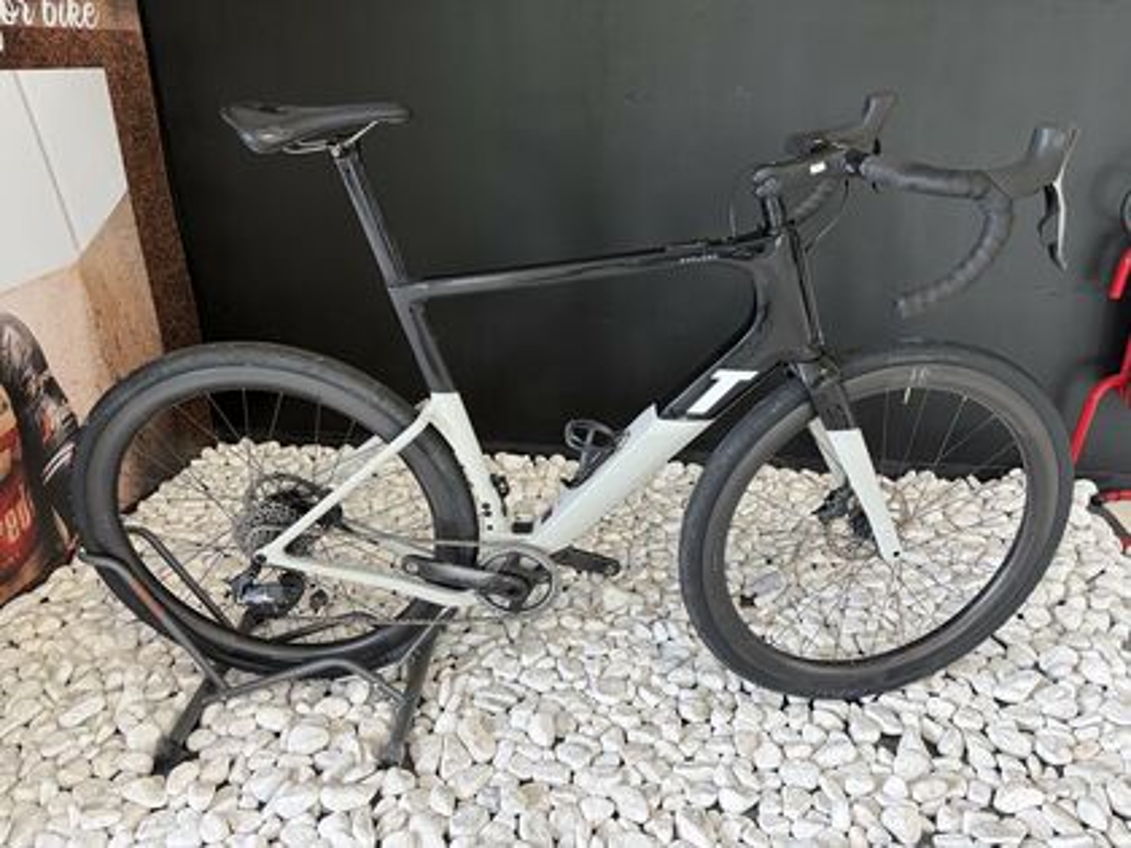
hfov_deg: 67.3
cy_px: 424
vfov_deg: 53.1
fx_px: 849
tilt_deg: -22.0
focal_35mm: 26
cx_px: 566
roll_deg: +1.6
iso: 100
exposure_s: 1/100
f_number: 1.6
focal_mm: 5.96
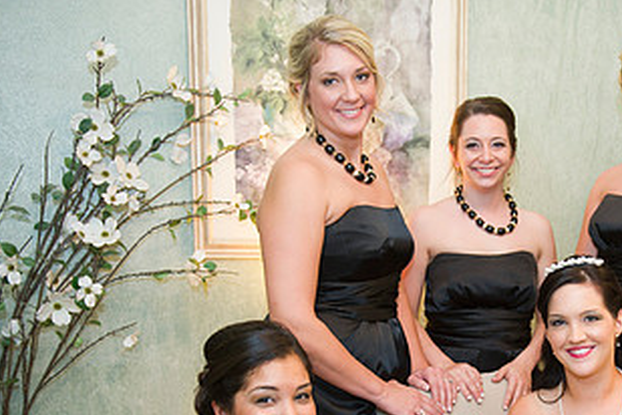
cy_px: 385
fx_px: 1037
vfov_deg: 22.0
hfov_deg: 32.4
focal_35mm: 60
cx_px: 505
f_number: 2.8
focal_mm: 32
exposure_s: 1/80
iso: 800
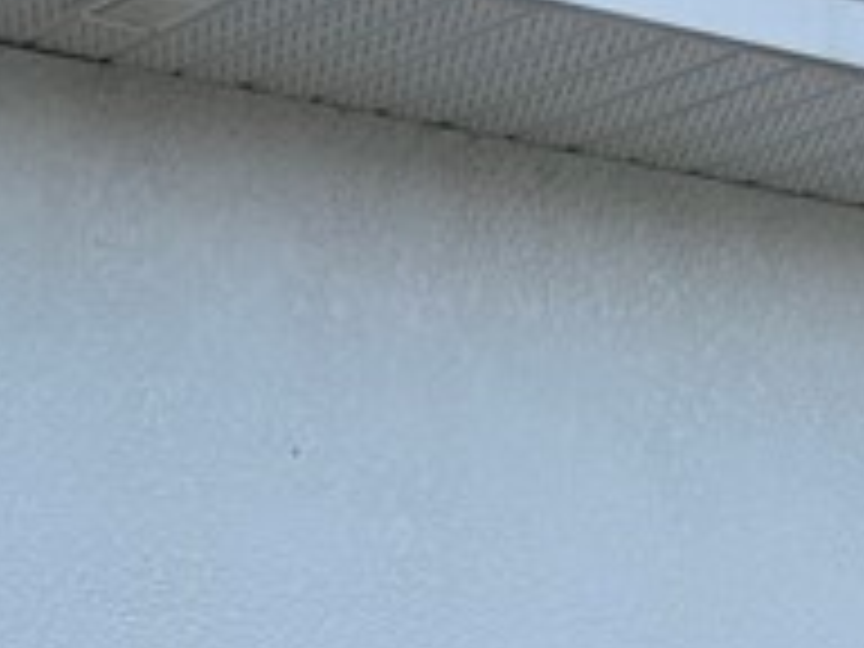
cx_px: -1188
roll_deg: +0.5
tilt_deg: -0.6
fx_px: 3195
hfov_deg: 12.3
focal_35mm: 128
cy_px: 1251
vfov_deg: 10.7
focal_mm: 6.76
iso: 80
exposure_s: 1/3145
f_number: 1.78
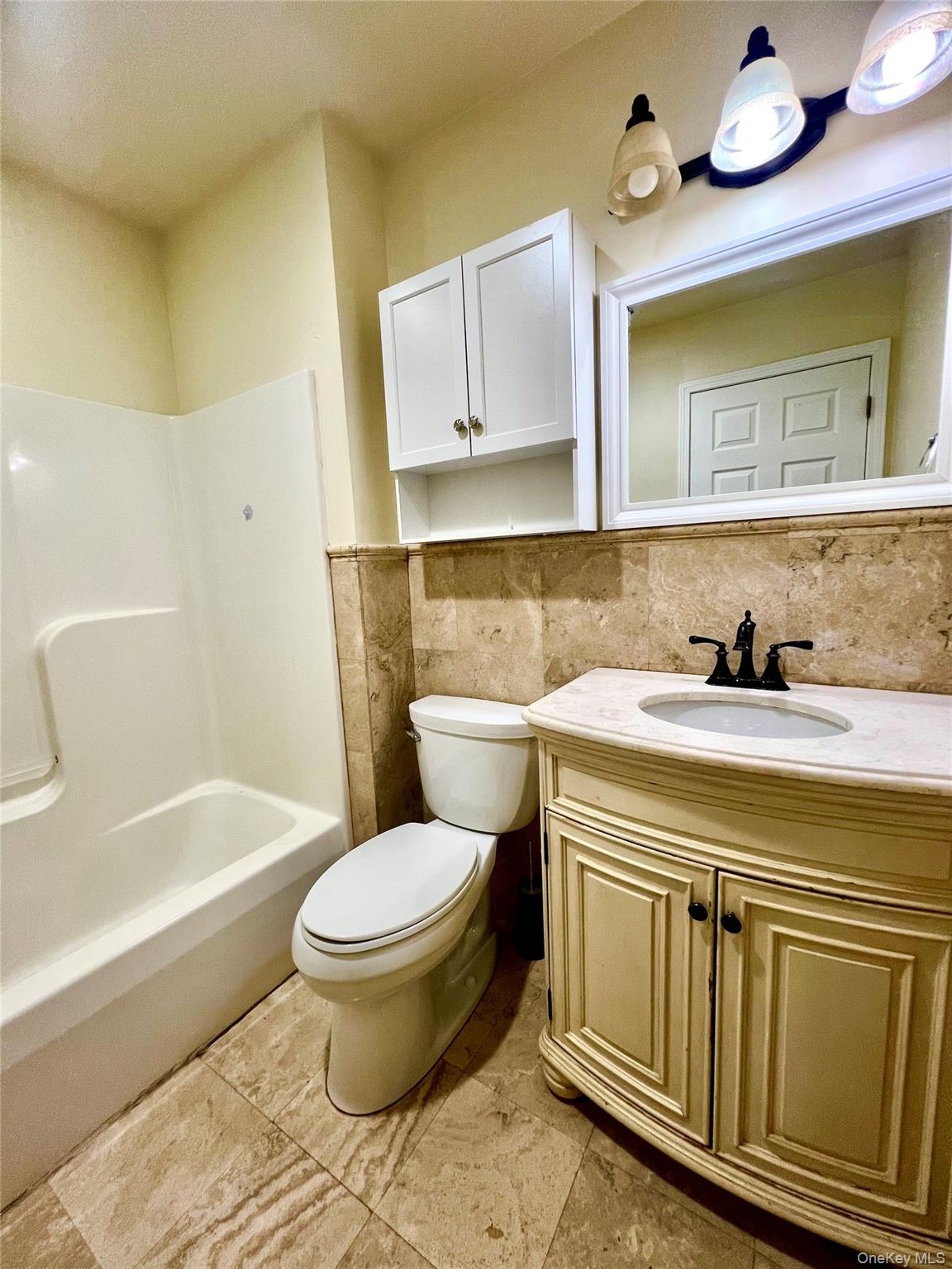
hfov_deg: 89.9
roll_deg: +2.8
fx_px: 477
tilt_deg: -7.9
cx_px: 476
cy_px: 634
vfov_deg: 106.2
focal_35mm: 13
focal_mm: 1.57
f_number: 1.8
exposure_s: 1/30
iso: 80
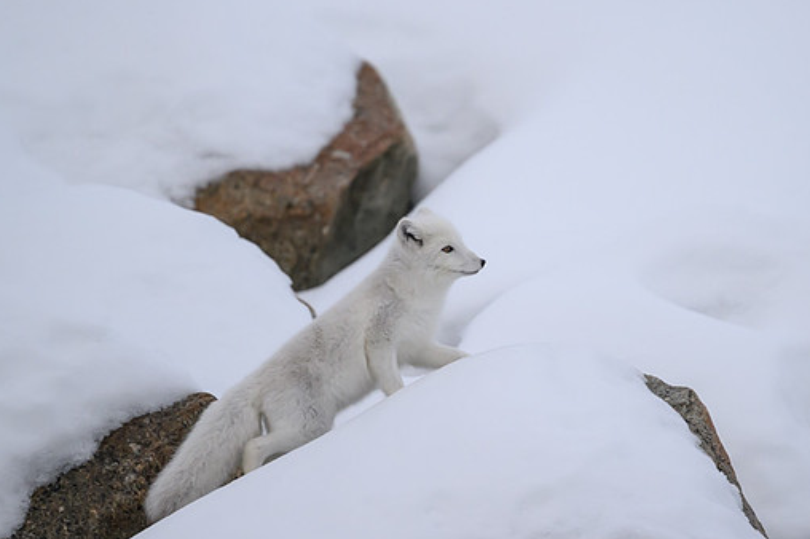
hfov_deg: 3.0
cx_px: 474
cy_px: 267
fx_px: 15402
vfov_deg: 2.0
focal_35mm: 685
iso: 2500
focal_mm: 560
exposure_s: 1/1250
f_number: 4
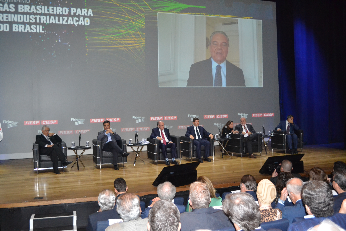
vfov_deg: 36.9
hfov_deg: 53.1
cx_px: 173
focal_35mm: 36
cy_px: 116
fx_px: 346
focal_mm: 24
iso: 3200
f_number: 4
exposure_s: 1/60
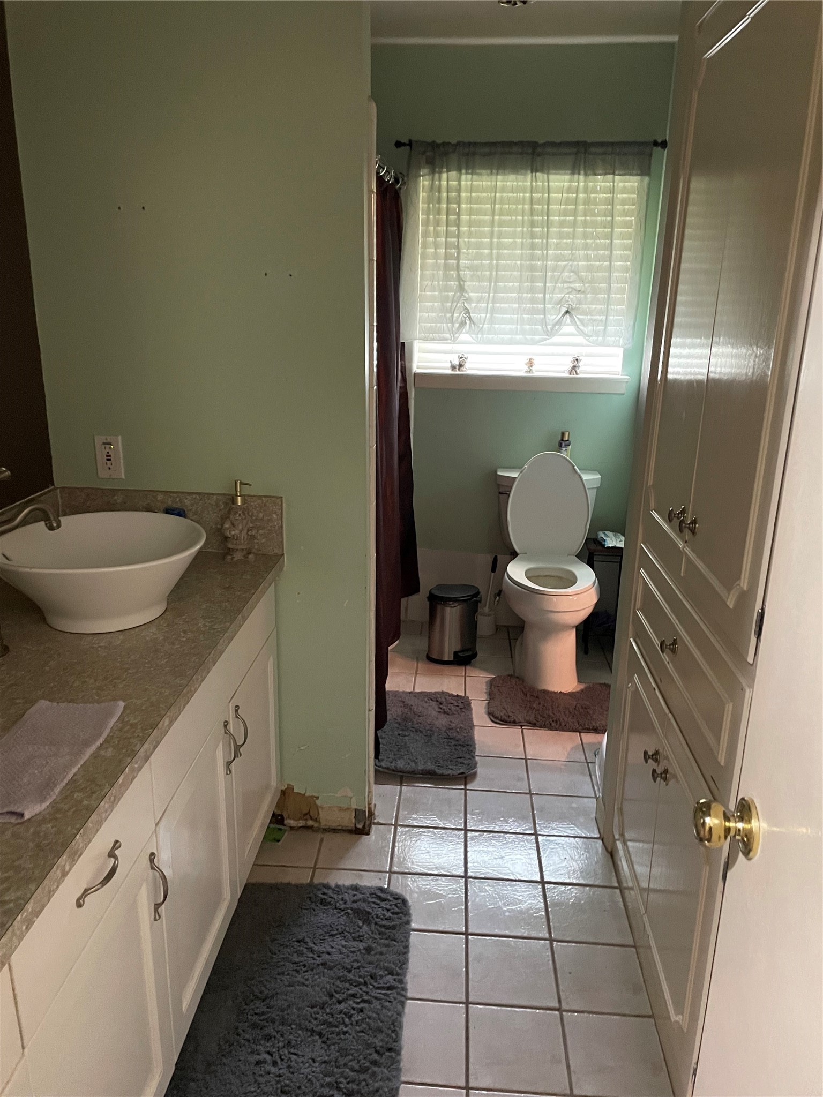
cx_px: 412
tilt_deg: -12.2
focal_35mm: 26
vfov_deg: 67.3
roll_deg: -0.1
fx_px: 824
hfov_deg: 53.1
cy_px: 548
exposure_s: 1/30
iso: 640
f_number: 1.6
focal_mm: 4.2
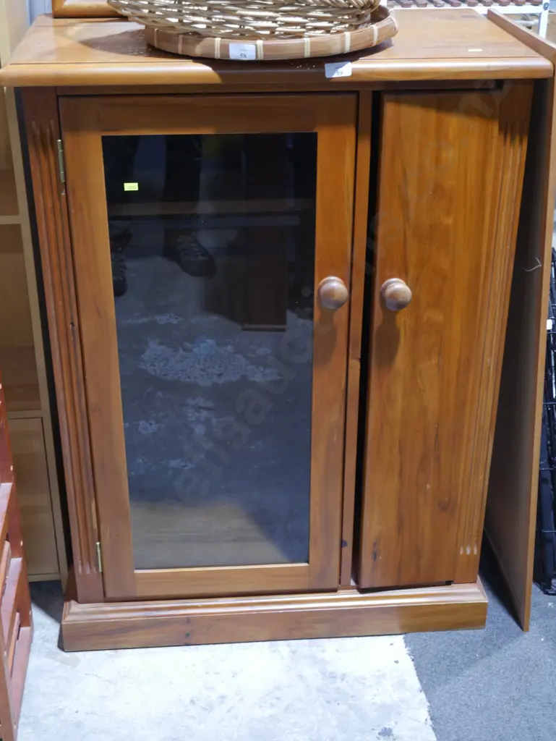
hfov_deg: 29.1
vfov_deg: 38.2
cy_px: 370
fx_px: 1070
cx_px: 278
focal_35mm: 50
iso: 1600
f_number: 5.3
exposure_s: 1/60
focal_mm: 25
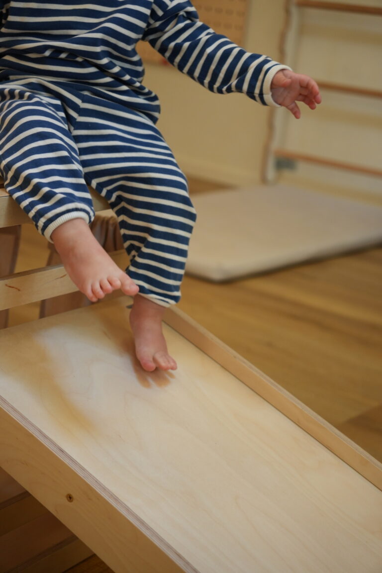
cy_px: 286
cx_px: 191
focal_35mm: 75
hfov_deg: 18.2
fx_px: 1194
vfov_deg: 27.0
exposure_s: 1/80
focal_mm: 50
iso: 500
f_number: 2.8
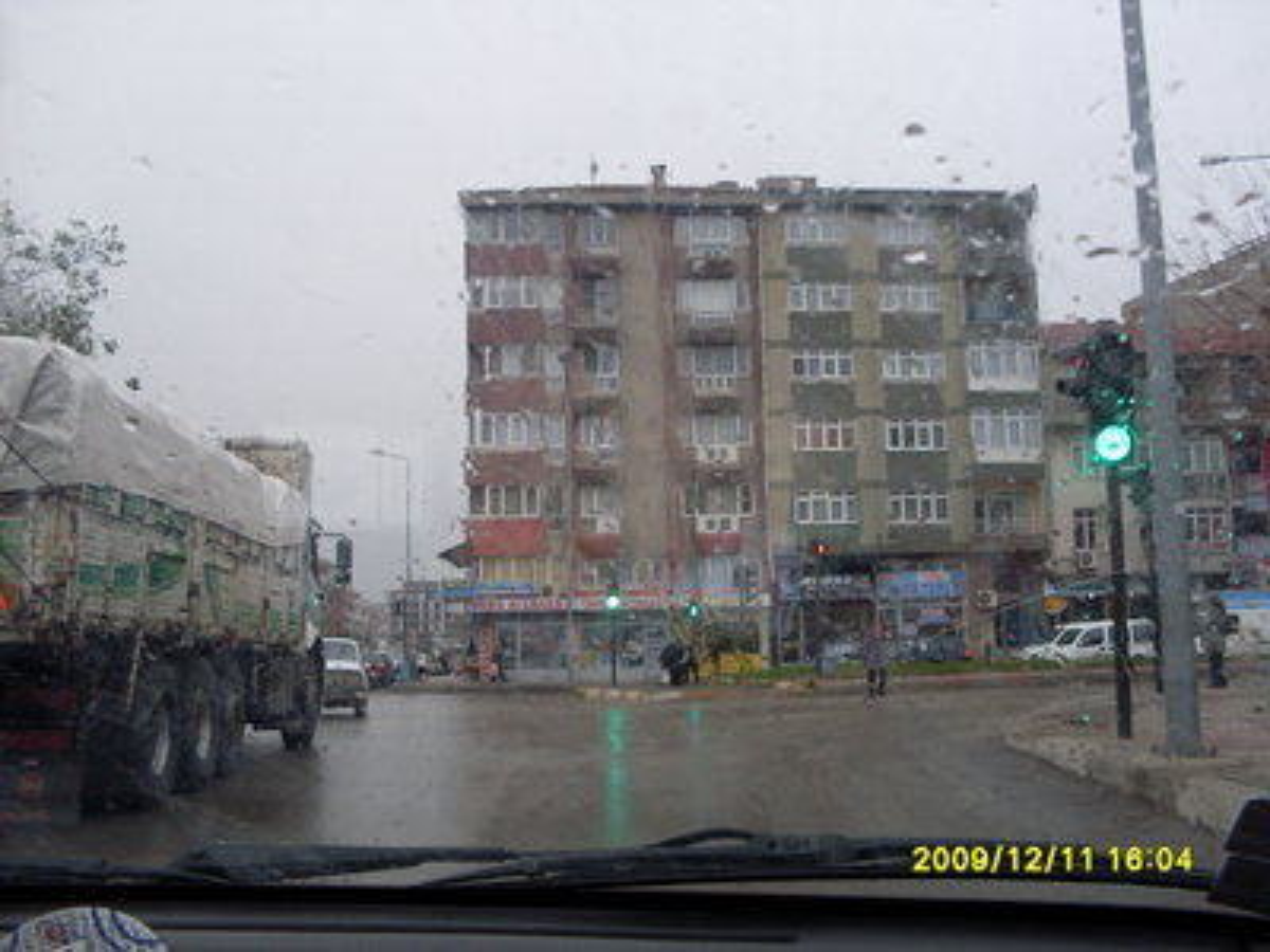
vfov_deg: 37.7
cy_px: 476
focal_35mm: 38
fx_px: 1394
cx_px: 635
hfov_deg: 49.0
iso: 80
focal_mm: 6.3
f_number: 2.8
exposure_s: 1/180
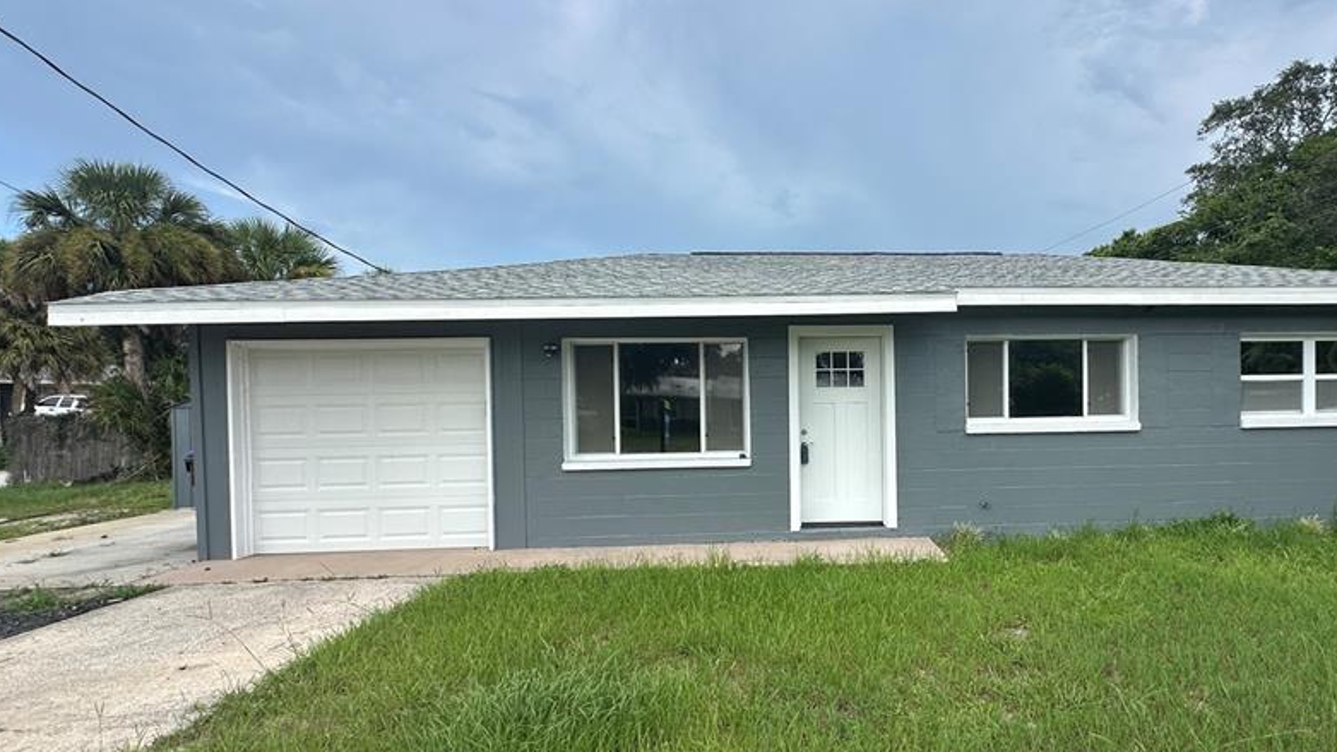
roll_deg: +1.1
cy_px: 409
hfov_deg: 85.1
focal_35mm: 20
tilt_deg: -0.3
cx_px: 827
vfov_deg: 55.8
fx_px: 709
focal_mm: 2.22
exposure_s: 1/640
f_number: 2.2
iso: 40
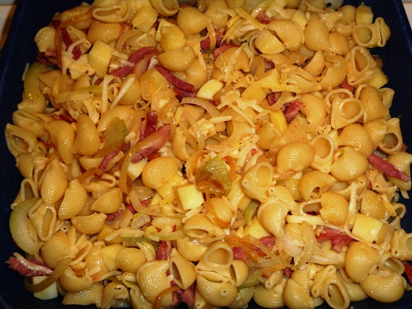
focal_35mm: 36
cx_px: 206
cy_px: 154
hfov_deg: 51.4
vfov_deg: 39.7
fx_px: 428
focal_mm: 6
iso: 100
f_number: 3.7
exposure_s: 1/30
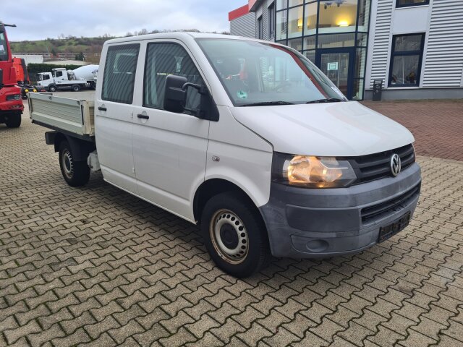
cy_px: 174
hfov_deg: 67.3
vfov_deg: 53.1
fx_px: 348
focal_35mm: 26
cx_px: 232
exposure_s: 1/100
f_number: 1.8
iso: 50
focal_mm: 5.4
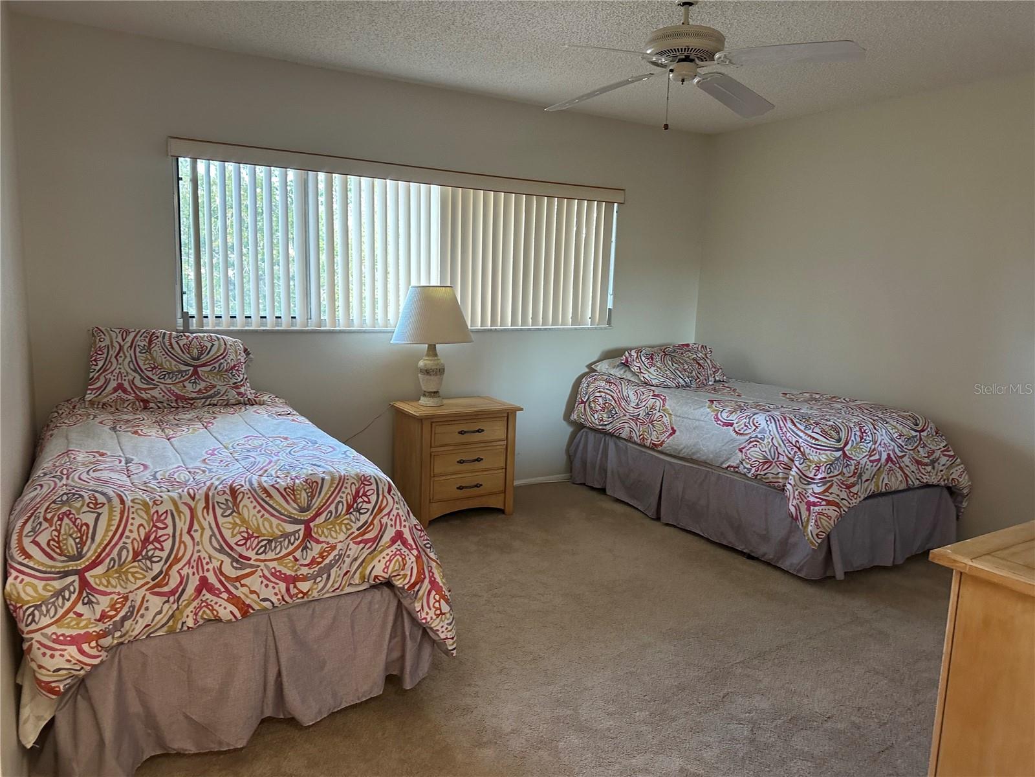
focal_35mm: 24
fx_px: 718
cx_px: 518
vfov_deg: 56.8
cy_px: 388
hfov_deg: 71.6
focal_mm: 6.86
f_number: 1.78
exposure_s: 1/60
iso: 320
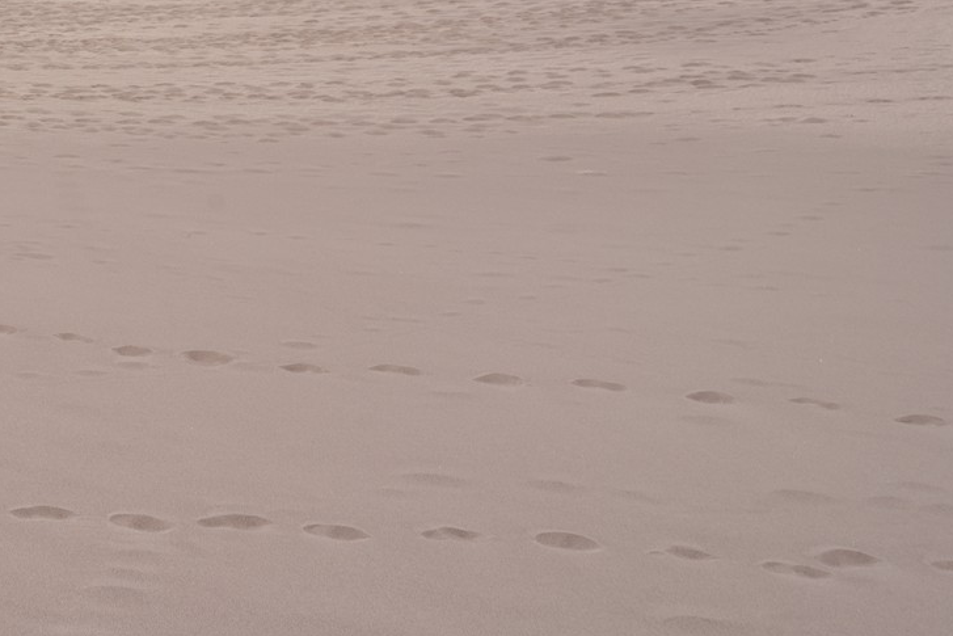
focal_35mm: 77
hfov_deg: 24.0
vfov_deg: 16.7
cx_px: -182
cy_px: -186
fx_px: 2039
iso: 80
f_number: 13
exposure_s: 1/160
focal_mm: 28
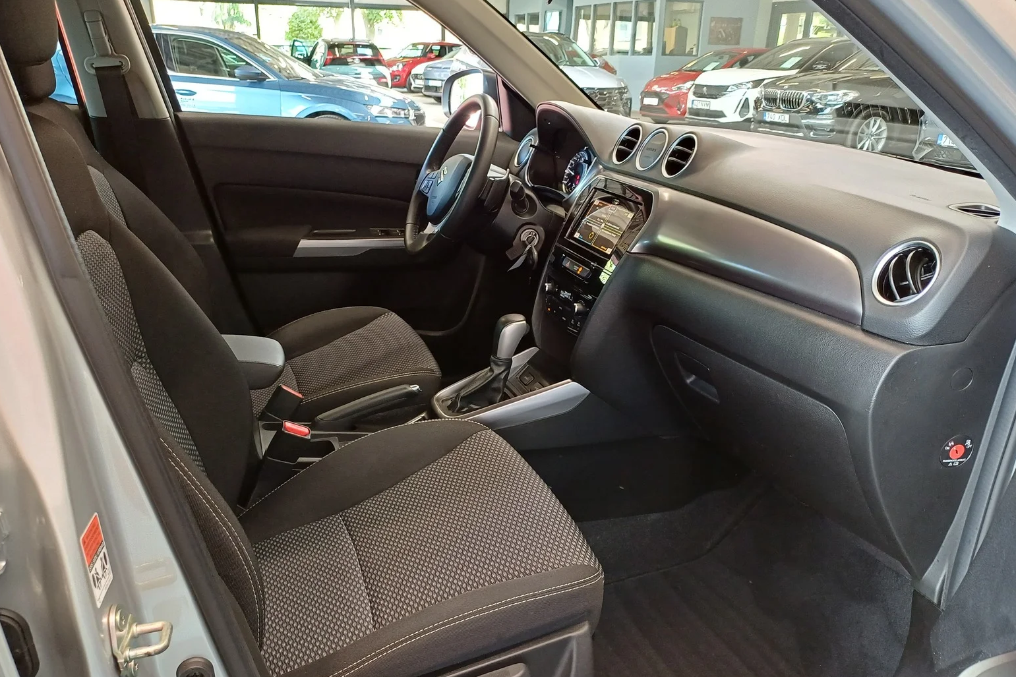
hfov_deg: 67.4
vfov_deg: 47.9
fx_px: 762
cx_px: 505
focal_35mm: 27
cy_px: 364
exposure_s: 1/33.3
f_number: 1.8
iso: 320
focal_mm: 4.65
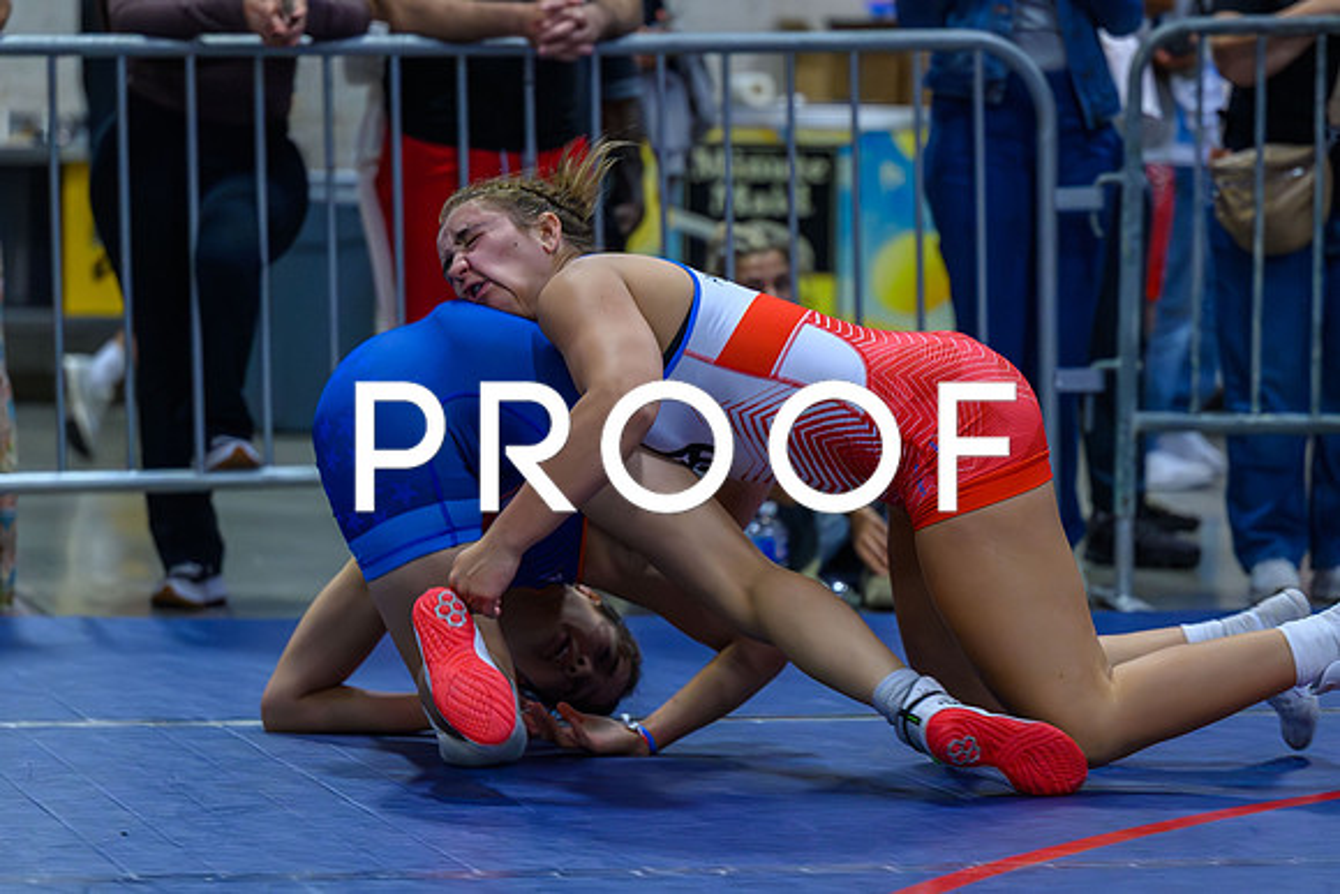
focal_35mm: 157
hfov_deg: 13.0
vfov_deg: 8.7
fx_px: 5863
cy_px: 624
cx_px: 750
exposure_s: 1/800
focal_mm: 99
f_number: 2.8
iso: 8000
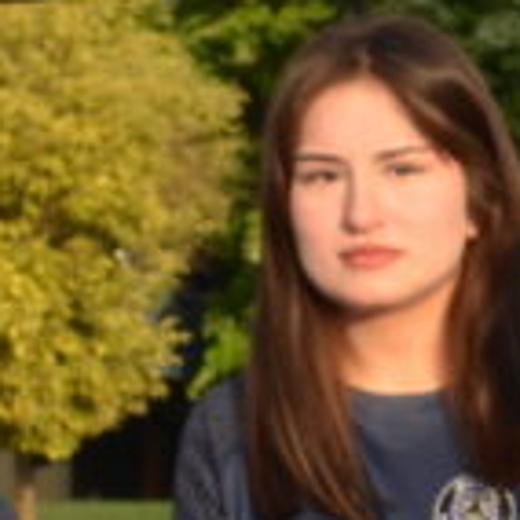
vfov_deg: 6.9
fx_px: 4300
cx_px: 161
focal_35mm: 253
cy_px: -15
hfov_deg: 6.9
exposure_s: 1/200
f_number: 7.1
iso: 100
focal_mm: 22
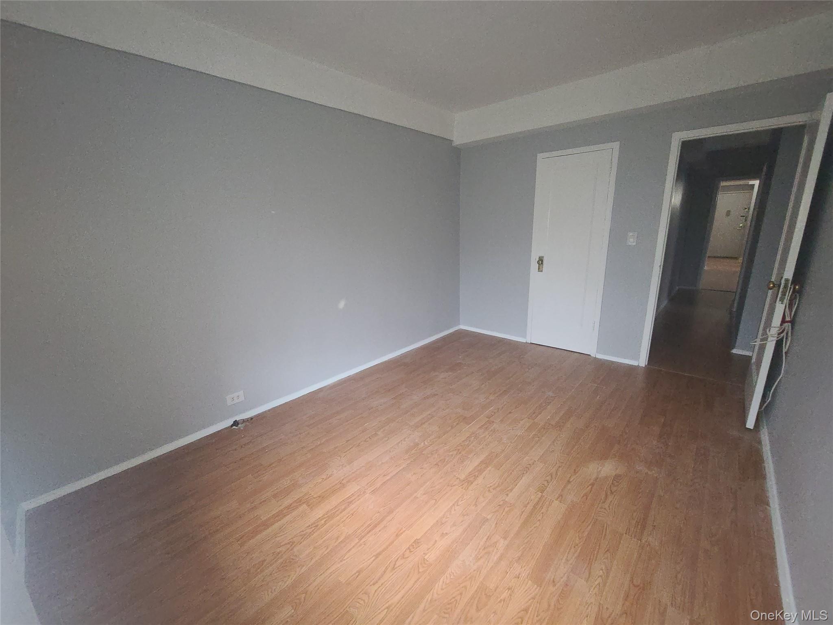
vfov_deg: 89.9
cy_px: 312
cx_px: 416
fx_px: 313
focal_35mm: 13
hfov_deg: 106.2
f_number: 2.2
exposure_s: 1/30
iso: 400
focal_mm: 2.2
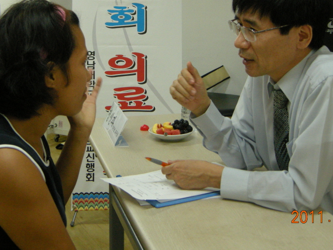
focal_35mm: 60
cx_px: 148
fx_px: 577
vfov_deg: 24.2
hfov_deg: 32.2
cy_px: 68
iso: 307
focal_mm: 8.5
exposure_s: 1/63.5
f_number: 2.9
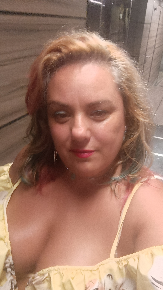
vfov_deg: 69.9
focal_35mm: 27
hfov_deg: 42.8
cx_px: 94
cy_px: 148
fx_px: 207
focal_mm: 3.24
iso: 379
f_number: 2.45
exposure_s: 1/25
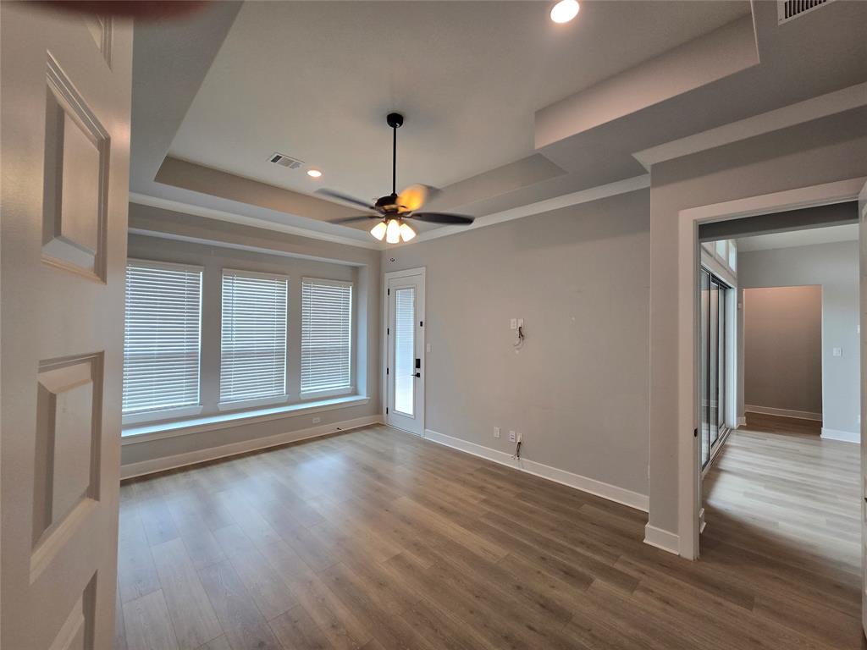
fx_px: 326
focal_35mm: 13
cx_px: 434
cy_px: 325
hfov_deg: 106.2
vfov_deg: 89.9
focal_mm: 2.2
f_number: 2.2
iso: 80
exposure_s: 1/60
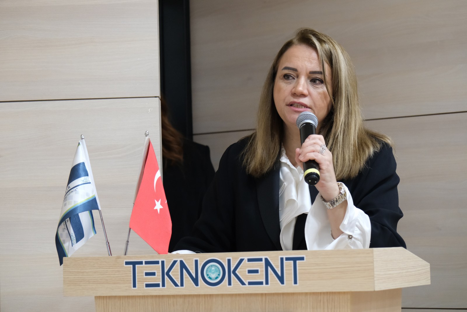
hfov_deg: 17.1
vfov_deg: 11.4
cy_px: 156
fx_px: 1557
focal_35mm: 120
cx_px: 234
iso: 3200
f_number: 4.5
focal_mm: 80
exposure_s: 1/80
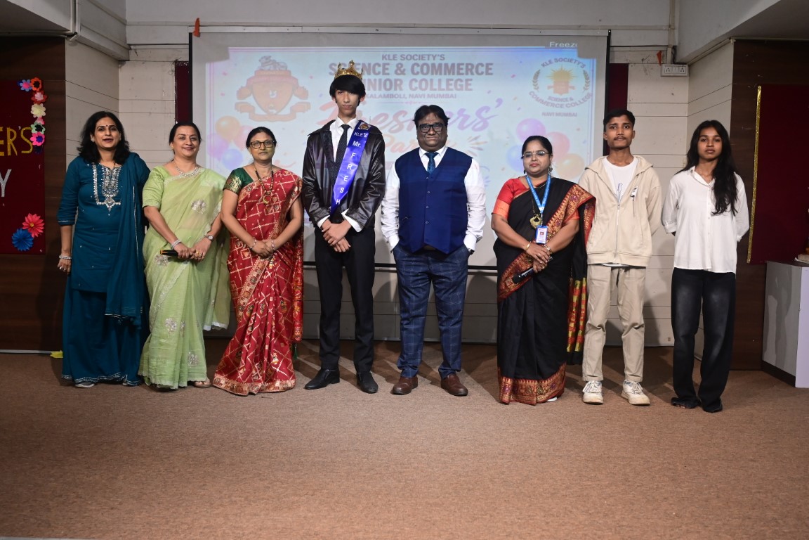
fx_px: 786
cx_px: 404
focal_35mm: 35
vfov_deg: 37.9
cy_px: 270
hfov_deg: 54.4
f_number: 4.5
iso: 2500
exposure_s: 1/250
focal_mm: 35
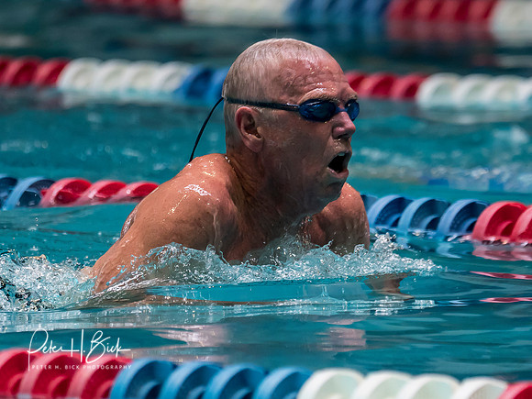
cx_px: 258
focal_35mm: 682
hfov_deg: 2.9
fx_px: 10487
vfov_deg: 2.2
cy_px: 254
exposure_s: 1/1000
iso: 1250
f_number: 2.8
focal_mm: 200
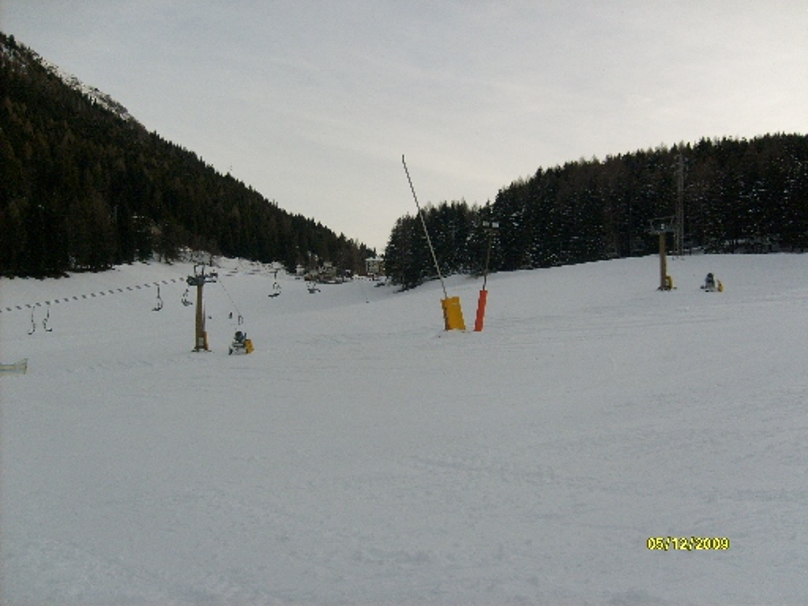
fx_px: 817
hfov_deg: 52.6
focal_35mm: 35
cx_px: 404
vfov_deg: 40.7
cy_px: 303
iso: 80
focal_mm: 5.8
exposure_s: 1/350
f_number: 7.1
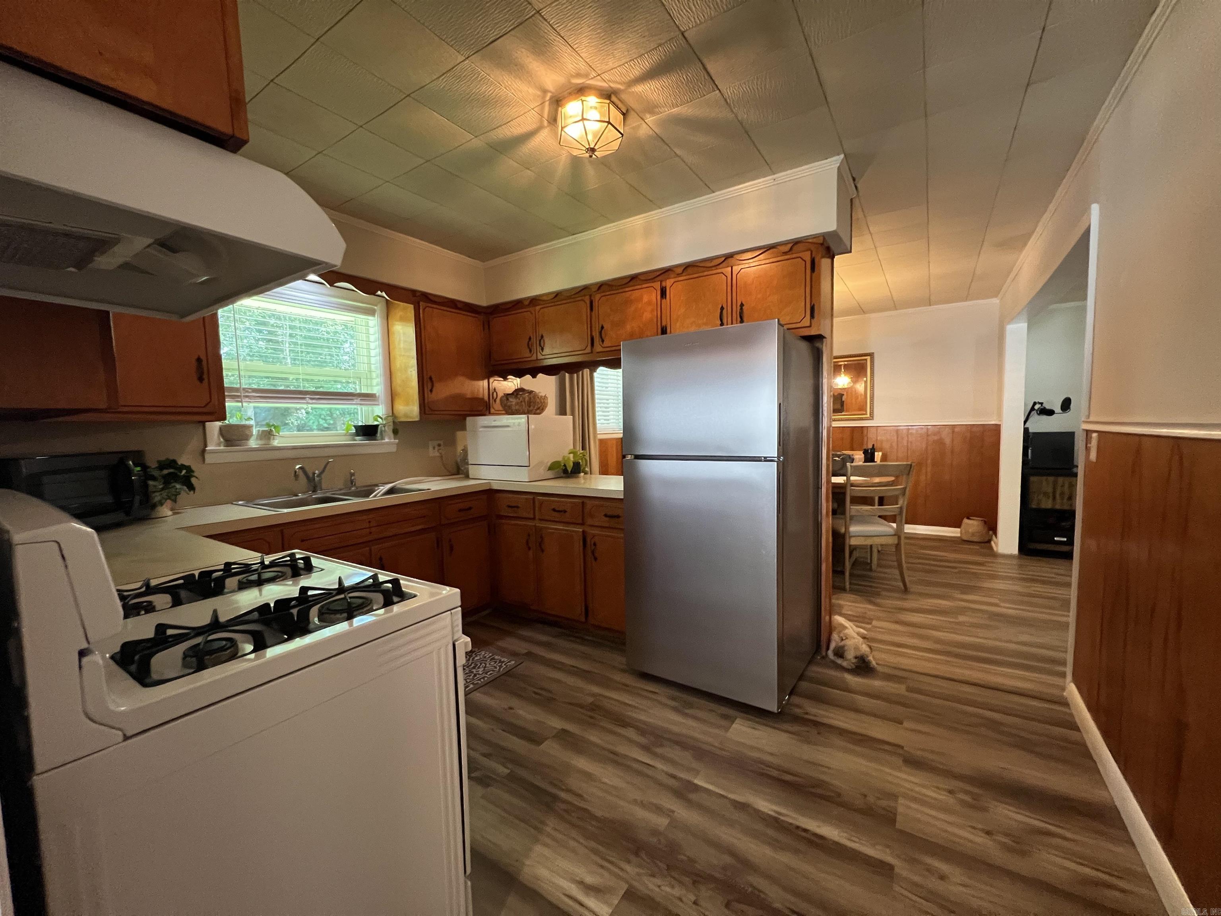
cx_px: 610
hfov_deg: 106.2
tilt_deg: -4.1
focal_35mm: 13
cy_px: 458
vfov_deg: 89.9
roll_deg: +1.4
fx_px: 459
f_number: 1.8
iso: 640
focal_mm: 1.57
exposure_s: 1/60
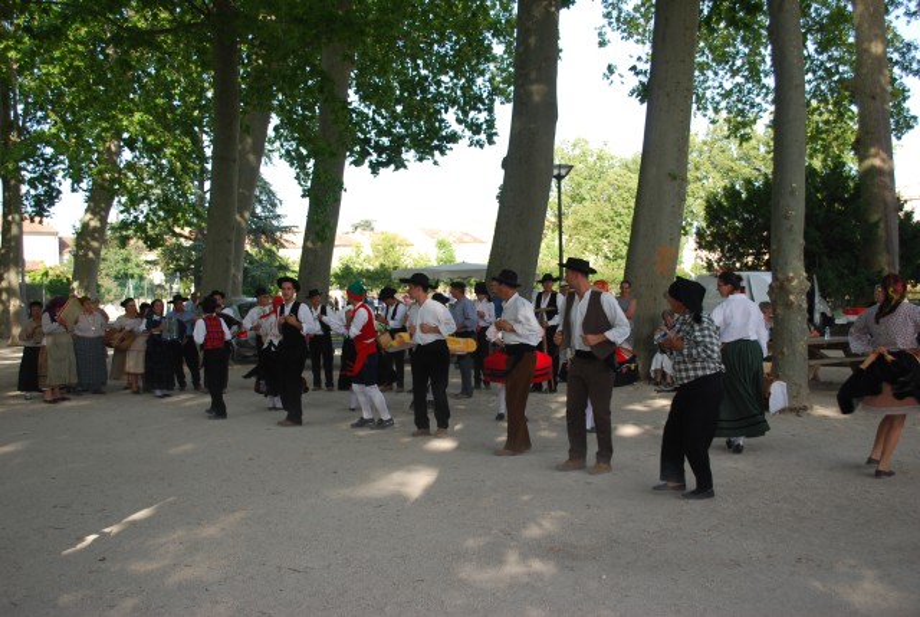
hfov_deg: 49.5
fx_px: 998
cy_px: 308
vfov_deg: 34.3
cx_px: 460
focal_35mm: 39
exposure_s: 1/125
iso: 100
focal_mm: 26
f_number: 4.2
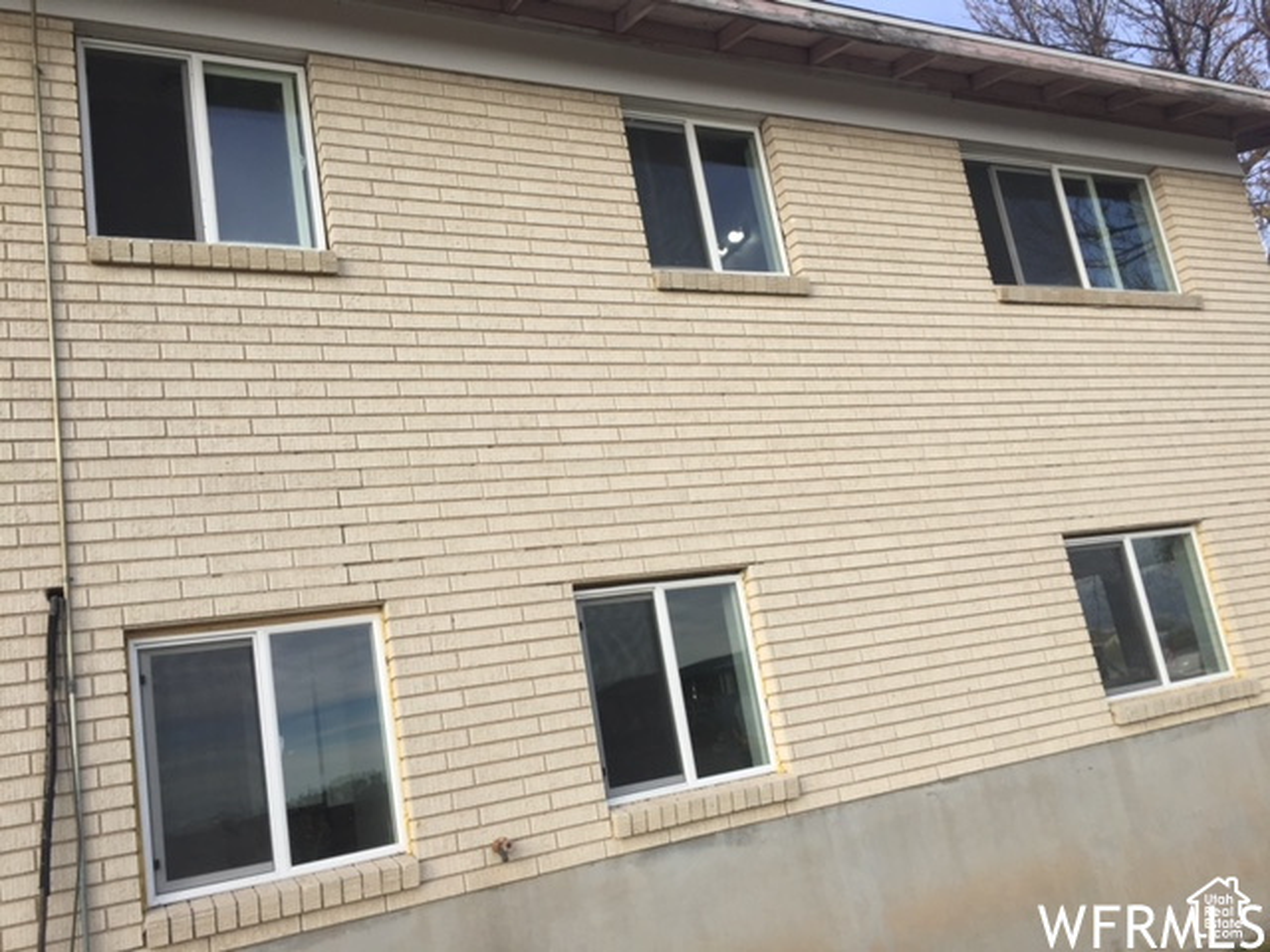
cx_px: 635
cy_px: 476
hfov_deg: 61.7
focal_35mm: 29
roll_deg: +9.0
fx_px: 1064
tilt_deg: +11.5
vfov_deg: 48.2
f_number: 2.2
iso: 32
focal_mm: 4.15
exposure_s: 1/706
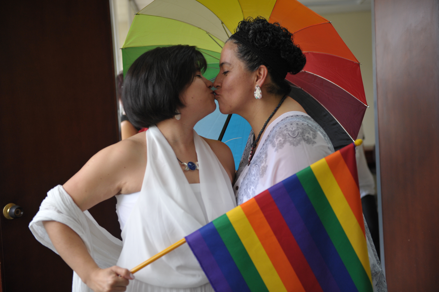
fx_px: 585
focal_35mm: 48
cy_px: 146
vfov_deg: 28.0
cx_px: 220
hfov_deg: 41.1
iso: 1250
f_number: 2.8
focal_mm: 48
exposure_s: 1/800
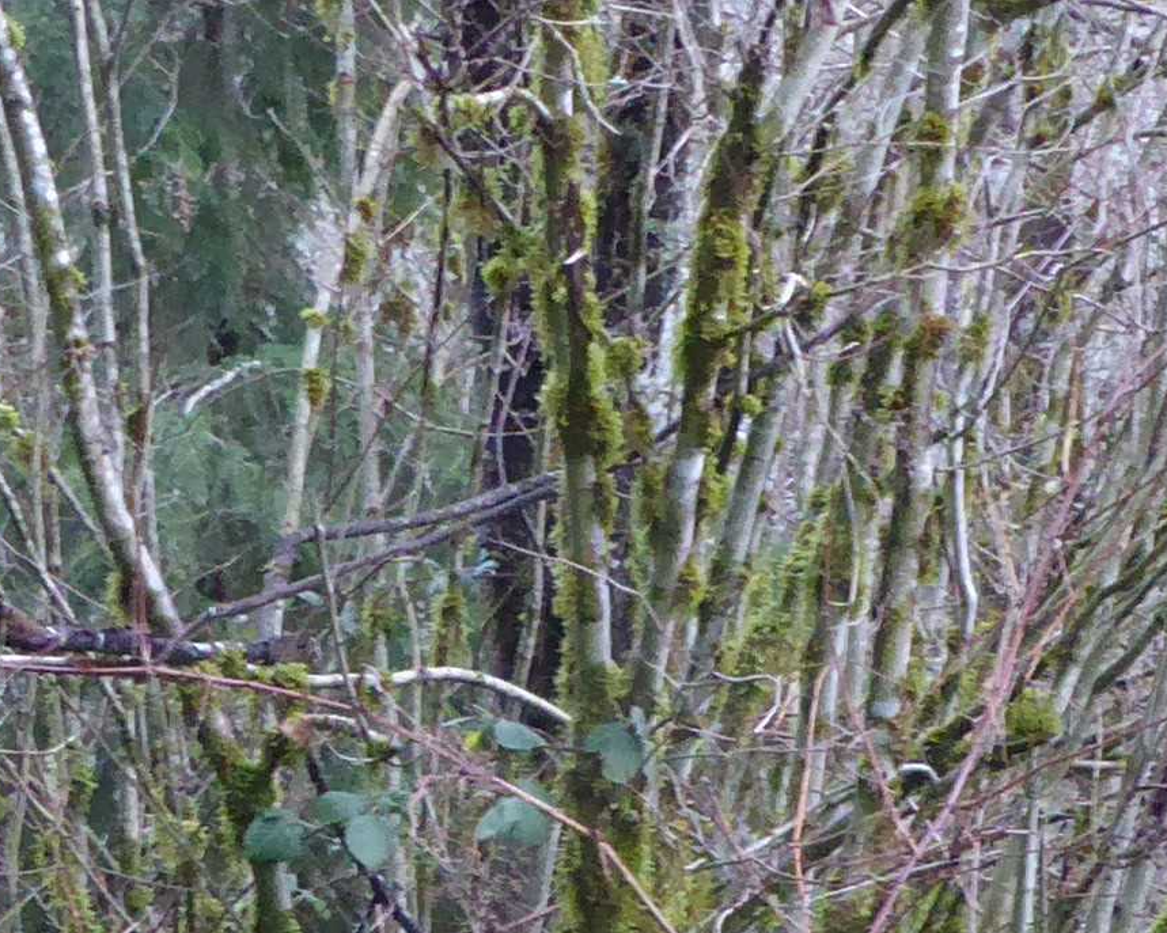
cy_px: 645
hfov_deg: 9.2
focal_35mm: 209
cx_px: 743
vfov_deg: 7.4
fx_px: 7218
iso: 500
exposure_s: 1/60
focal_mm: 7.8
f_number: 3.9
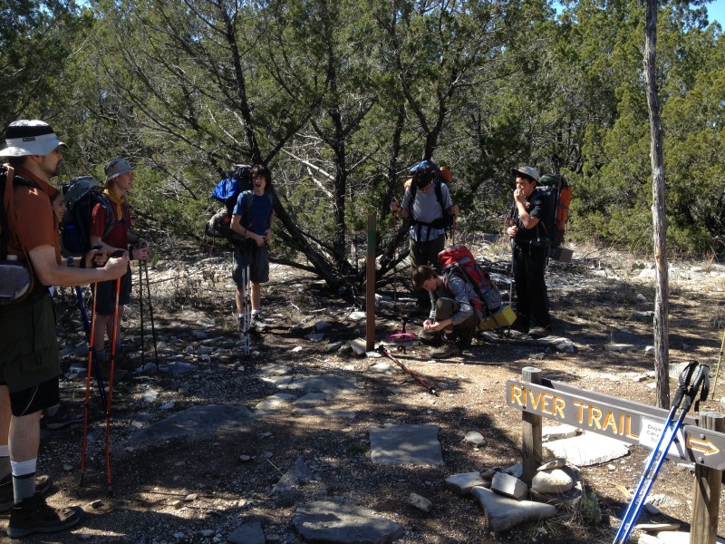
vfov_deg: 40.7
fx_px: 733
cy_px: 272
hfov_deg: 52.6
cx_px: 362
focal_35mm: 35
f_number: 2.4
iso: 50
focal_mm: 4.28
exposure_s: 1/521
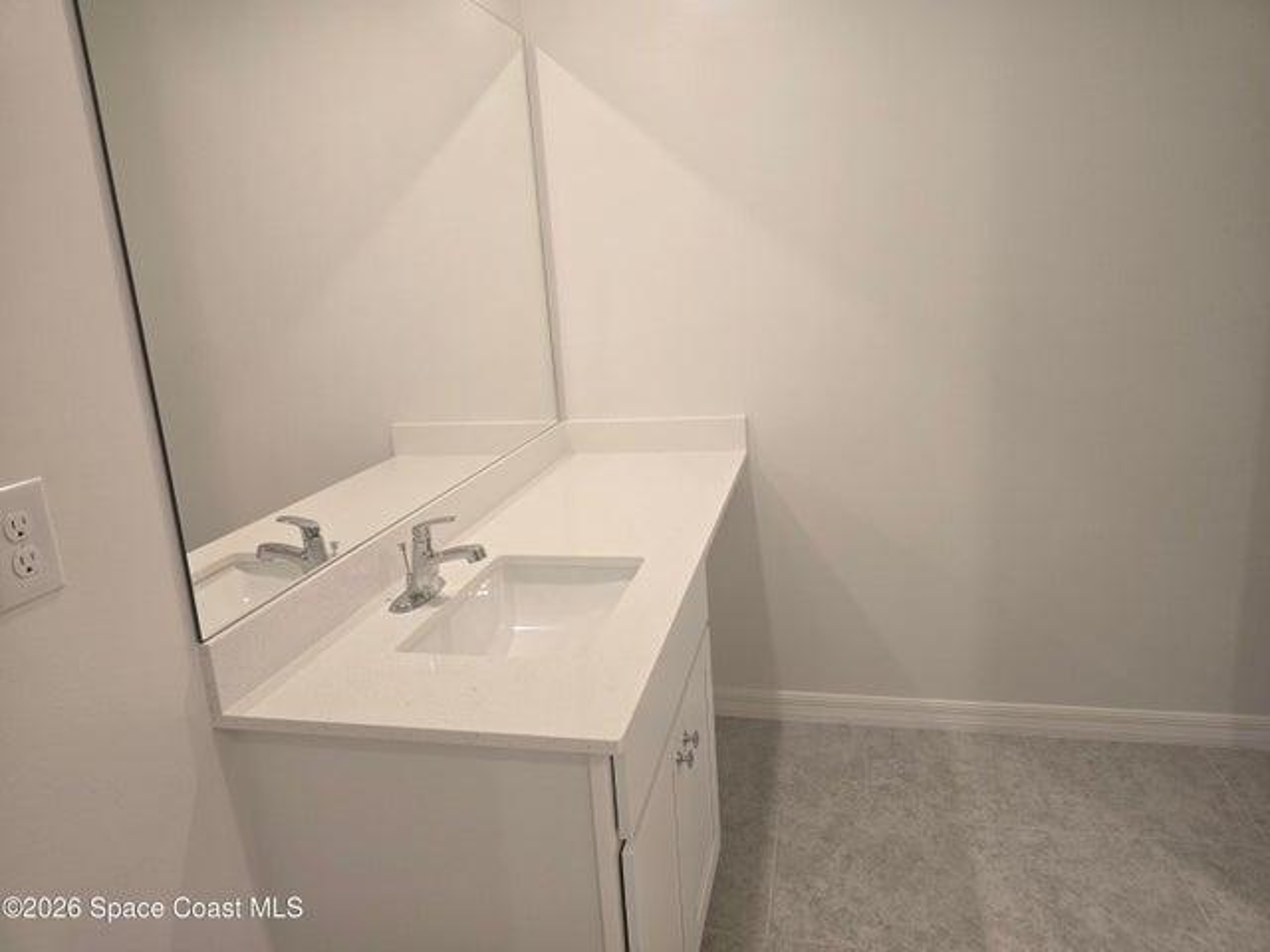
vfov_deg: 58.9
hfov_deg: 73.9
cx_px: 635
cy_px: 476
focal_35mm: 23
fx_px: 844
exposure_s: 1/120
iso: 125
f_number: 1.7
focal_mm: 6.3
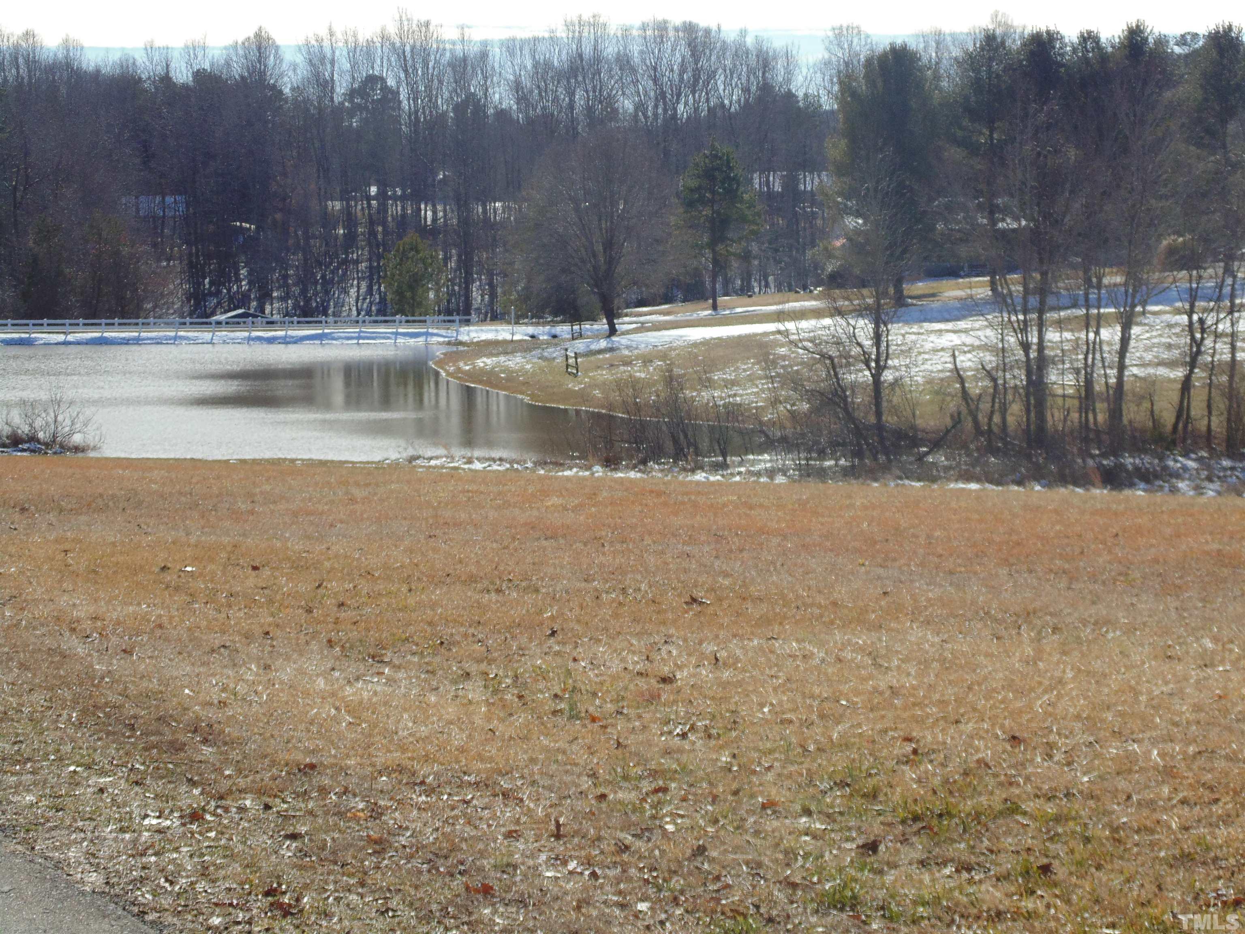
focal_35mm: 79
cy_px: 467
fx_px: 2841
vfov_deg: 18.7
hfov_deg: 24.7
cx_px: 622
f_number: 4.3
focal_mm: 14.1
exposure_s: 1/640
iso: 80
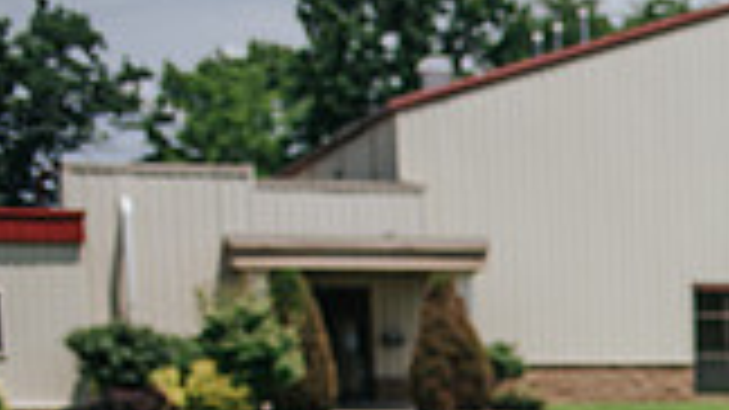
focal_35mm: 133
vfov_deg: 8.6
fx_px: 2570
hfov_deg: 14.4
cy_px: 845
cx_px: 1287
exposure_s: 1/1600
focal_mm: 35
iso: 100
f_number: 2.8
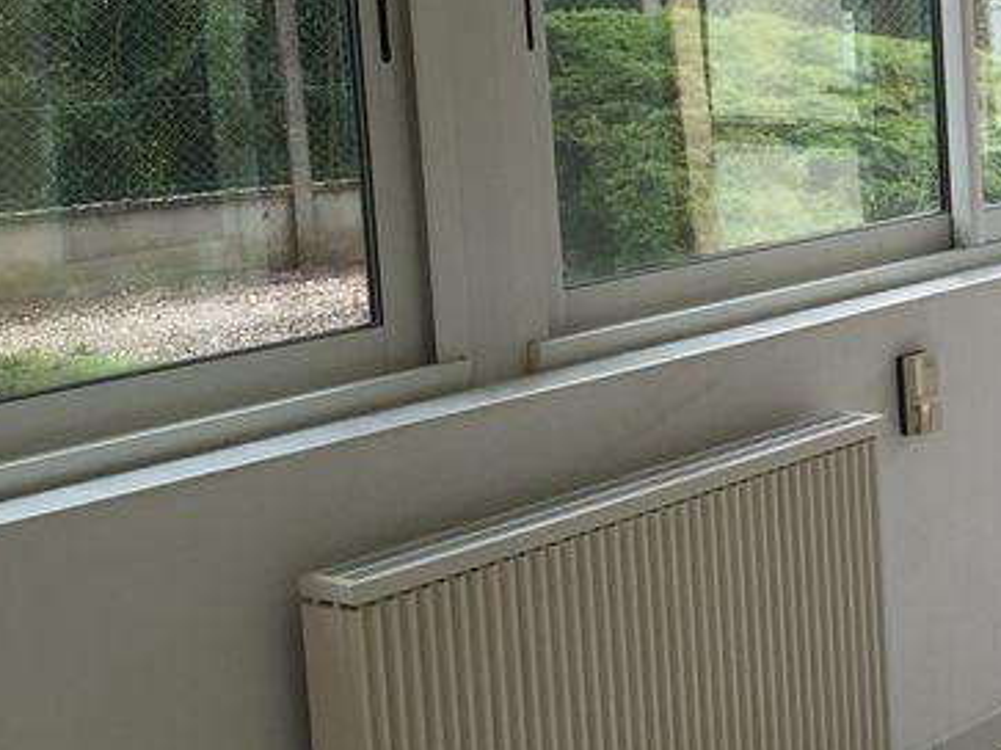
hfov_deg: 22.1
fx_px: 2313
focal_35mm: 80
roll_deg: +1.9
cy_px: 185
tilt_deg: -5.8
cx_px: 1268
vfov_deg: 18.3
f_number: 2.2
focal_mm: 4.15
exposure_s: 1/222
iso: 32
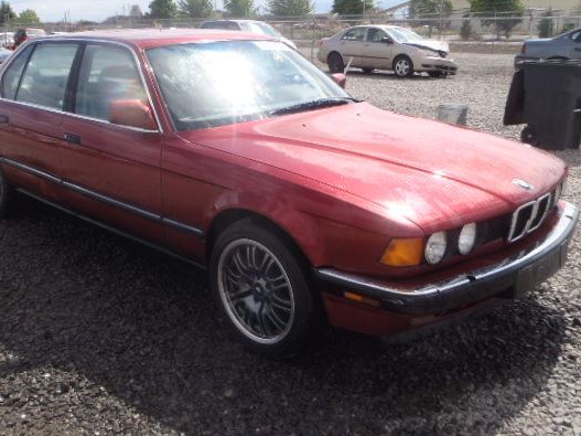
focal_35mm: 34
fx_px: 571
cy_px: 184
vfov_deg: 41.7
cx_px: 248
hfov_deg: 53.8
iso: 80
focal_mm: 5
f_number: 5.6
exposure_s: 1/320
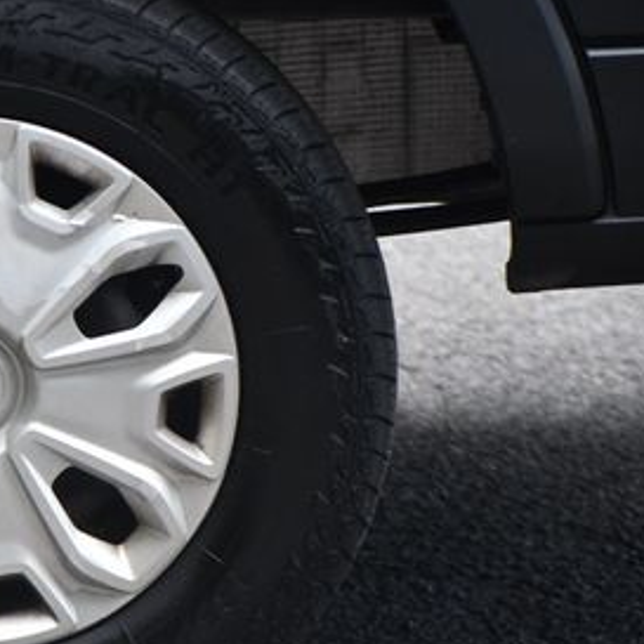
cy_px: 368
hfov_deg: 4.7
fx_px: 7851
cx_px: -59
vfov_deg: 4.7
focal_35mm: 373
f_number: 4.8
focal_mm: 125
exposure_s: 1/250
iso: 720
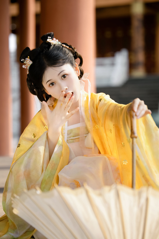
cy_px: 120
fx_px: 656
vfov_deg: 20.6
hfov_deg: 13.8
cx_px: 80
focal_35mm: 99
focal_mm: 100
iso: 100
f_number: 2.8
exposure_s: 1/500
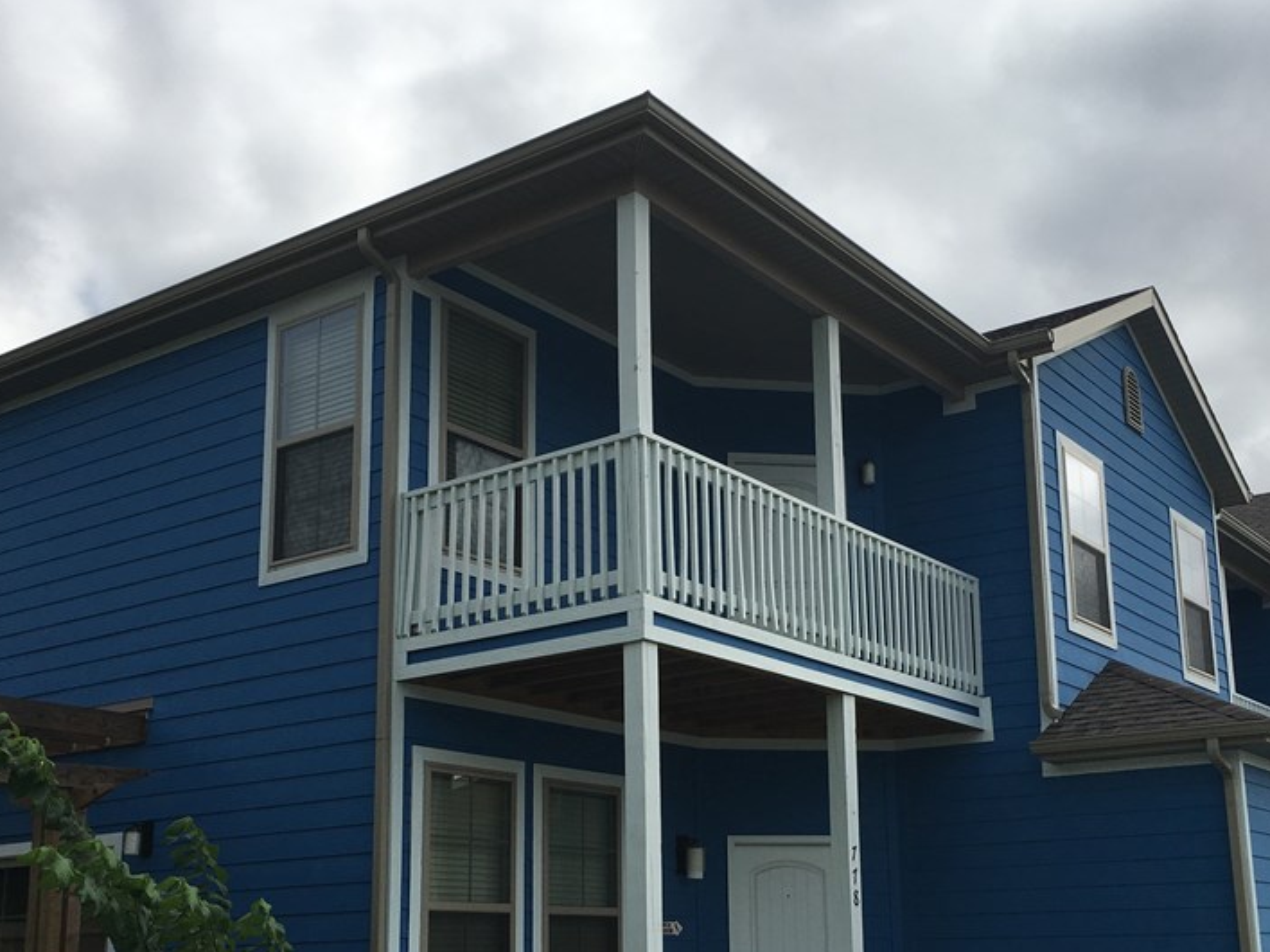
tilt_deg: +12.4
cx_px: 677
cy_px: 625
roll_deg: +1.2
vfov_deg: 34.1
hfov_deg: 44.8
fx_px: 1541
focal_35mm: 42
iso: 25
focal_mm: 4.15
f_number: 2.2
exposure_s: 1/2262
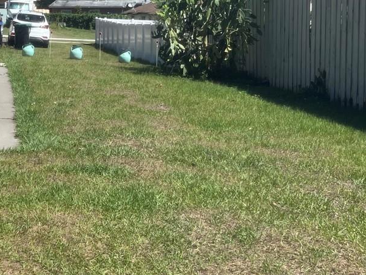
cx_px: 27
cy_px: 54
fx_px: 729
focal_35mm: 69
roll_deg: -0.3
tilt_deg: -4.3
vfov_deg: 21.0
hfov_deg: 27.1
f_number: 1.5
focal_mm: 5.7
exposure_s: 1/3165
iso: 50
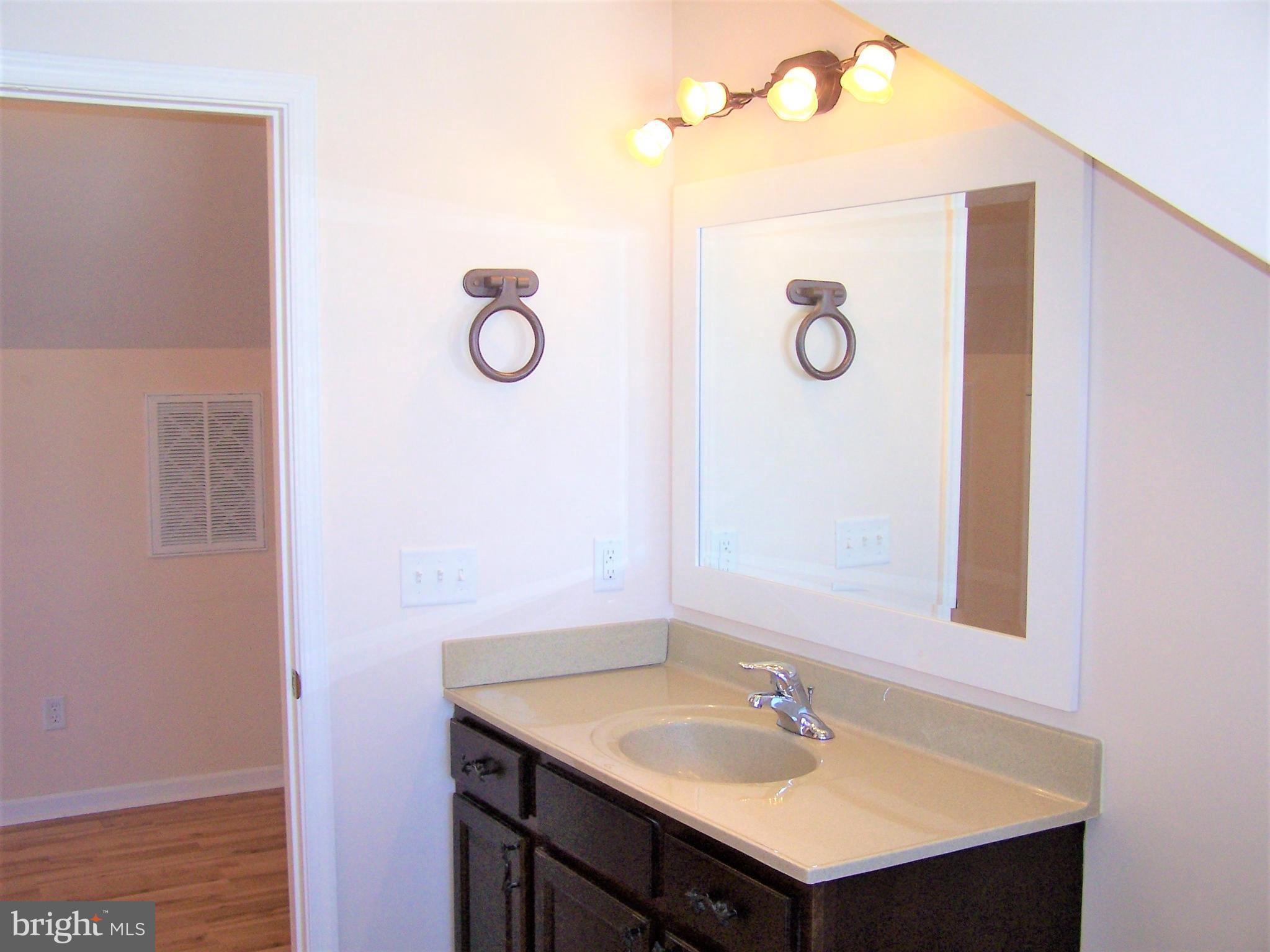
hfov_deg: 49.0
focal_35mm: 38
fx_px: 1394
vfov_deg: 37.7
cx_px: 635
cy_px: 476
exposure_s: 1/90
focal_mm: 6.3
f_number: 2.8
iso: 140
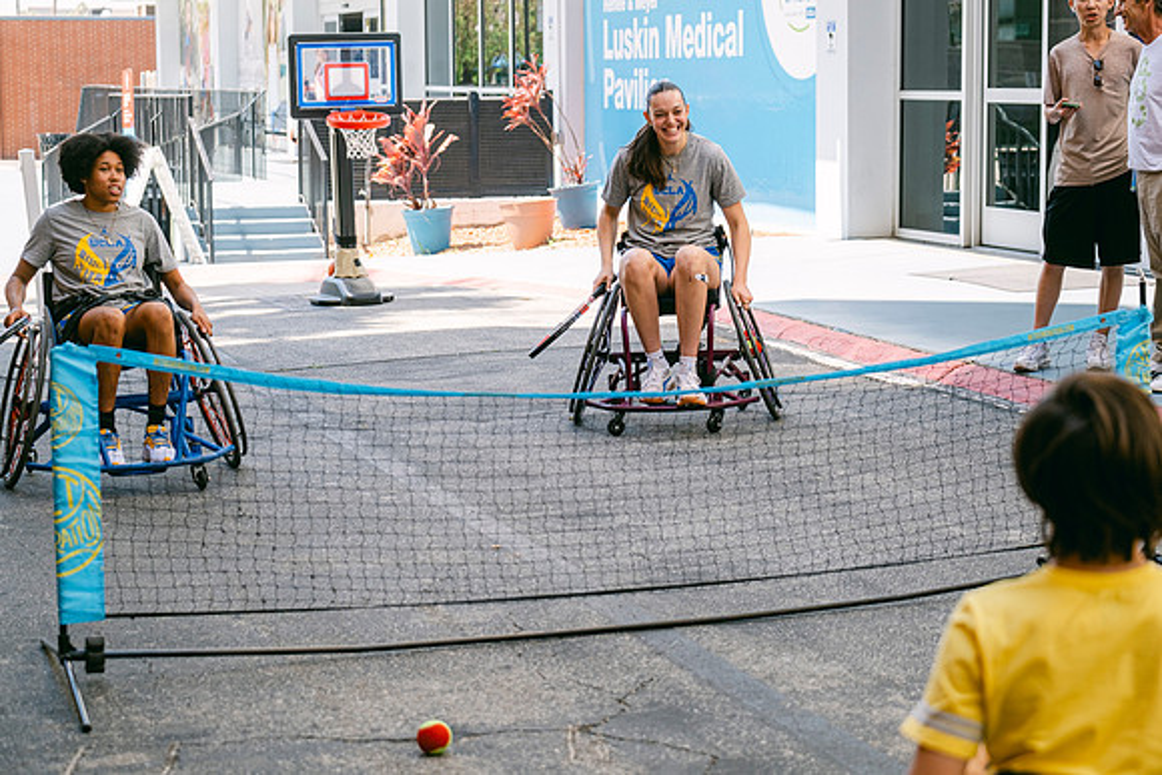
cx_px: 581
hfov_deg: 26.5
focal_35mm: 76
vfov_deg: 17.9
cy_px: 388
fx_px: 2466
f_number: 2.8
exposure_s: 1/600
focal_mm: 50
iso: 160
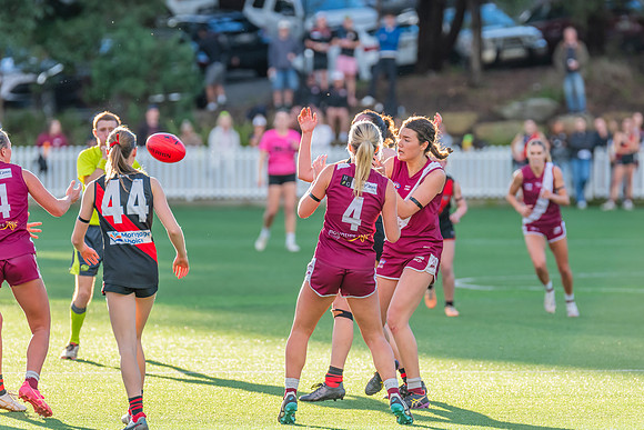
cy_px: 184
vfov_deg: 3.3
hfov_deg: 5.0
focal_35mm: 414
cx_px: 369
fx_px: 7402
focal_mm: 360
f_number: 5.6
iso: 800
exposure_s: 1/800
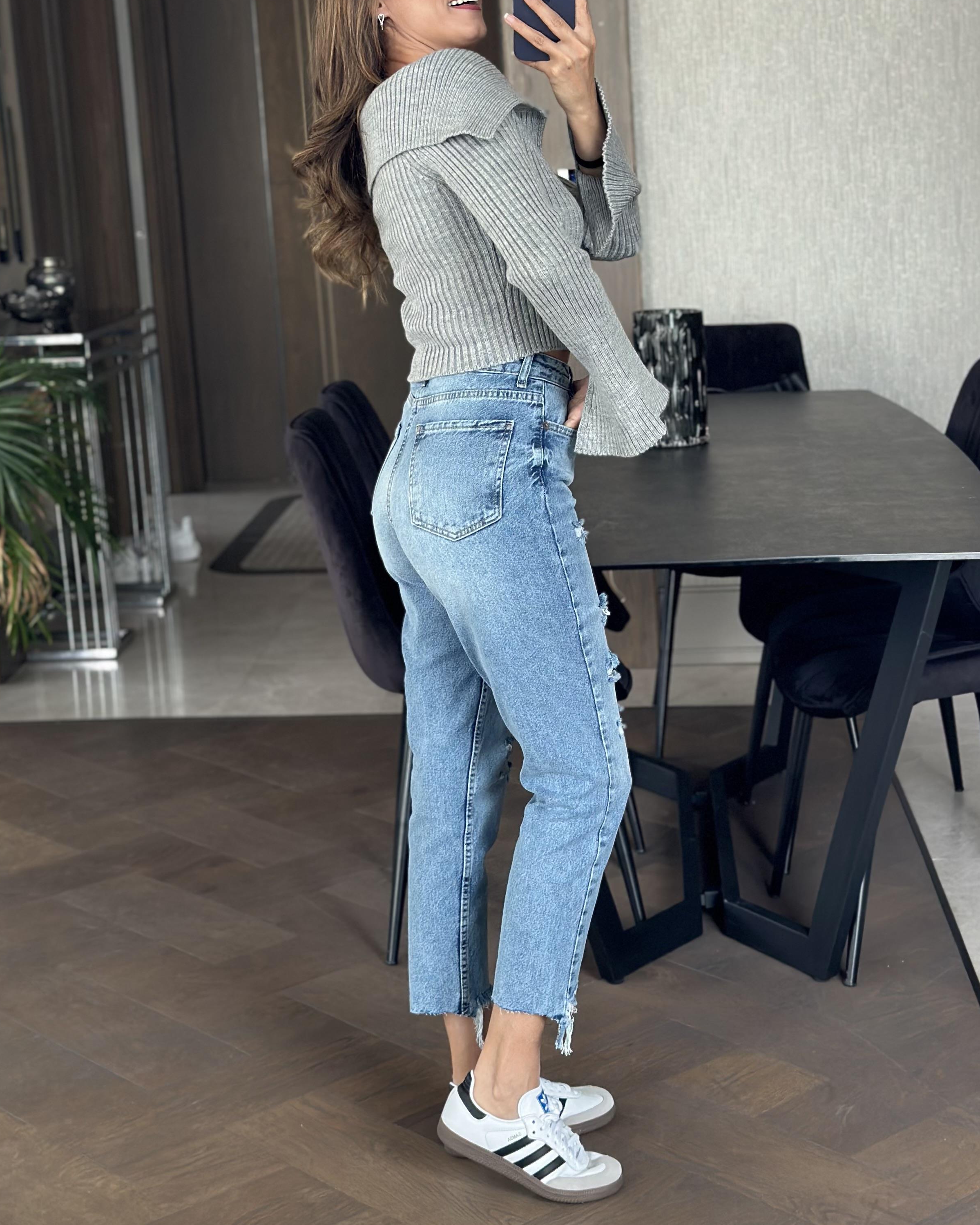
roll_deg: +3.3
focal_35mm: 63
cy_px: 498
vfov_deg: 30.0
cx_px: 514
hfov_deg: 24.2
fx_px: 2284
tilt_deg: -17.9
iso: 125
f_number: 1.78
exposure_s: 1/62
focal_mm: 6.86
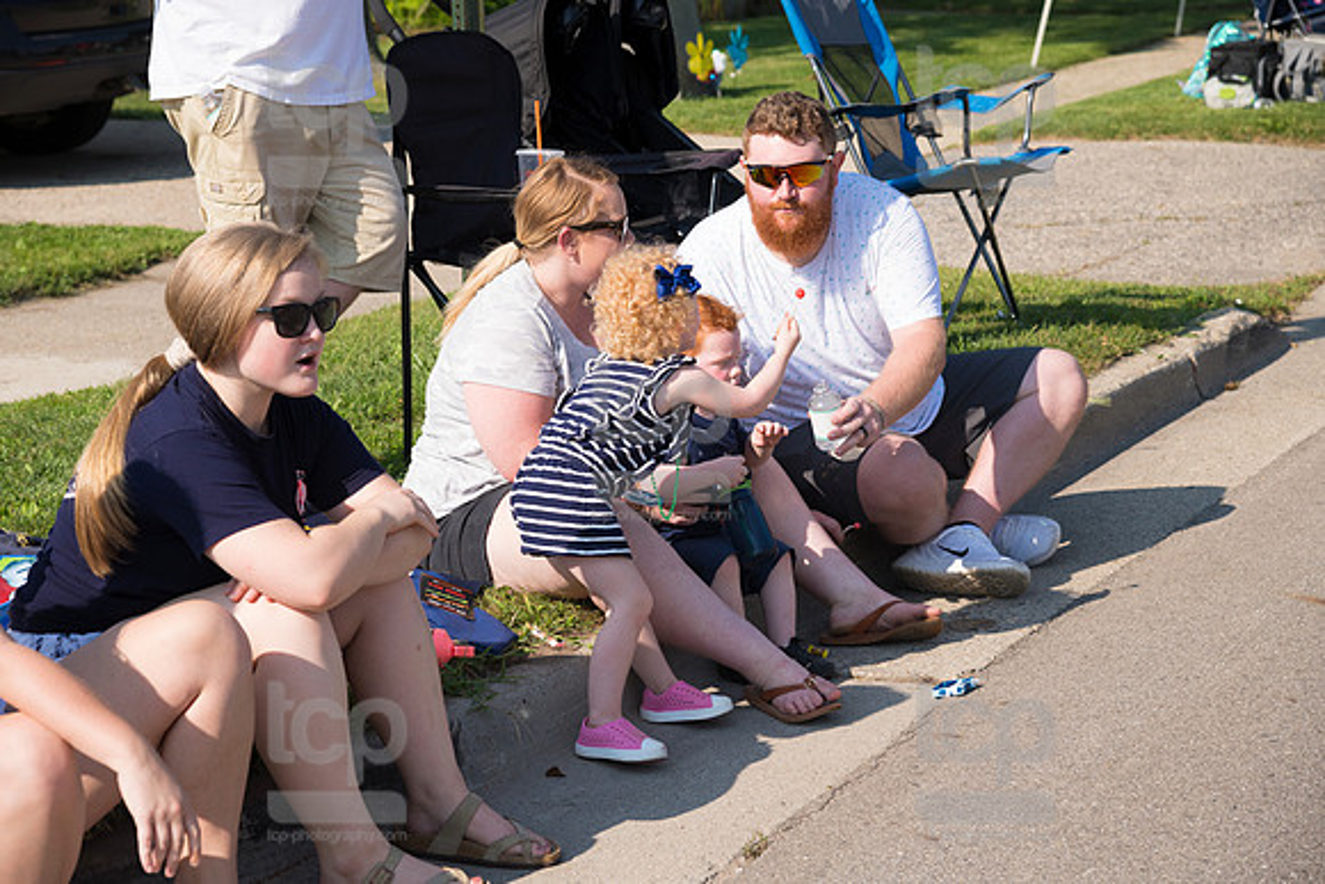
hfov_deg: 23.9
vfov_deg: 16.1
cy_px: 442
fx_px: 3129
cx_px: 662
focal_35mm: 85
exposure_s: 1/800
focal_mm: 85
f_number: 6.3
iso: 320
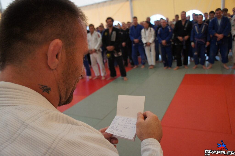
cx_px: 118
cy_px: 78
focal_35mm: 27
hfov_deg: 67.4
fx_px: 176
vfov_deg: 47.9
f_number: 3.5
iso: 1600
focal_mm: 18
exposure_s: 1/125
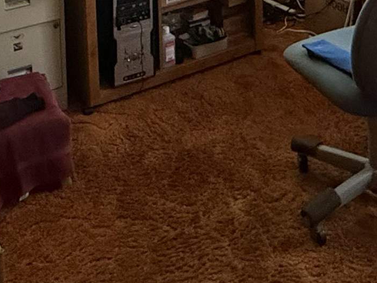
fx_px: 664
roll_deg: -0.8
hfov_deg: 31.5
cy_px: -199
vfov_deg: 19.3
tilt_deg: -5.6
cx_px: 241
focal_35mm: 61
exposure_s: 1/60
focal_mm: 2.22
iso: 640
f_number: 2.2
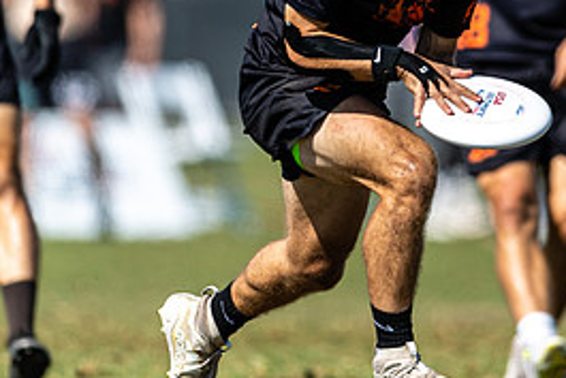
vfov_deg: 1.2
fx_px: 17807
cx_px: 439
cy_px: -32
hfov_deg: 1.8
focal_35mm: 1132
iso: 100
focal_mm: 400
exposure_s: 1/4000
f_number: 2.8
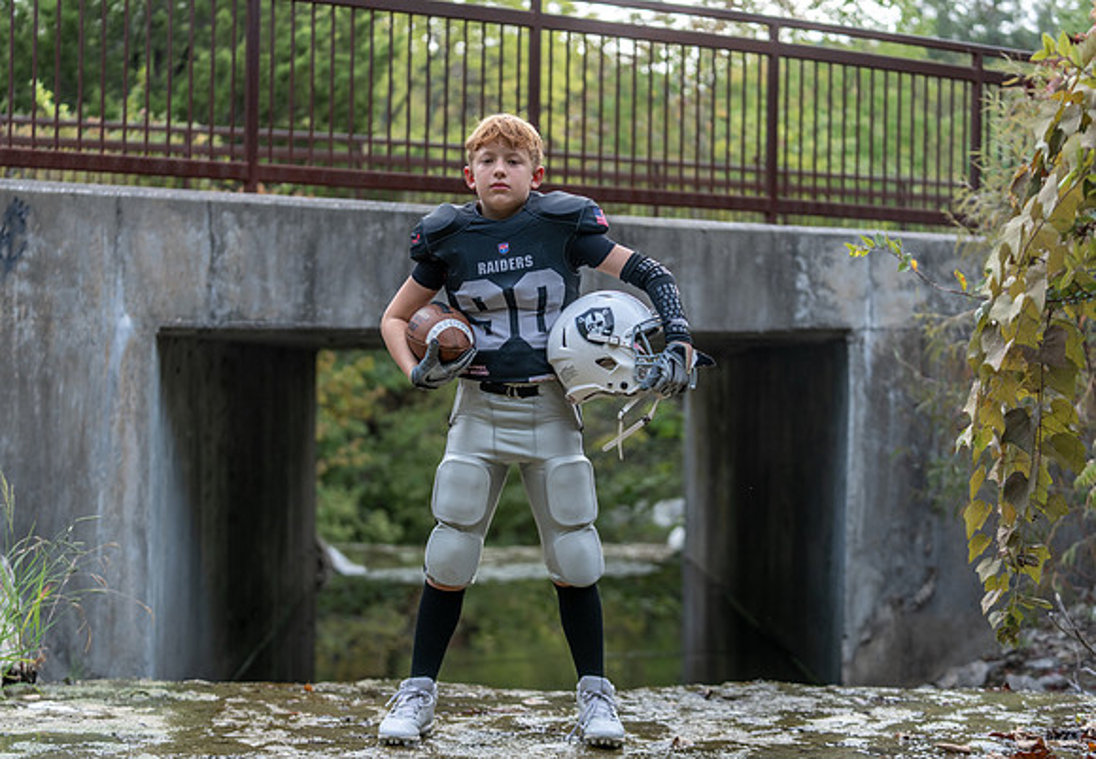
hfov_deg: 27.0
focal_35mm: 74
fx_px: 2279
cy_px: 369
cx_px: 510
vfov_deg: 18.9
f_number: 2.8
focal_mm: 70
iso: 200
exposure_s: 1/320
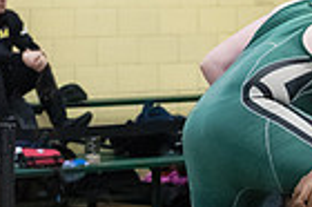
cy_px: 208
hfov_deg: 7.7
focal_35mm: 267
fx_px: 2311
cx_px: 332
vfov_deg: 5.1
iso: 8000
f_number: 3.2
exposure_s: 1/500
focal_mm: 60
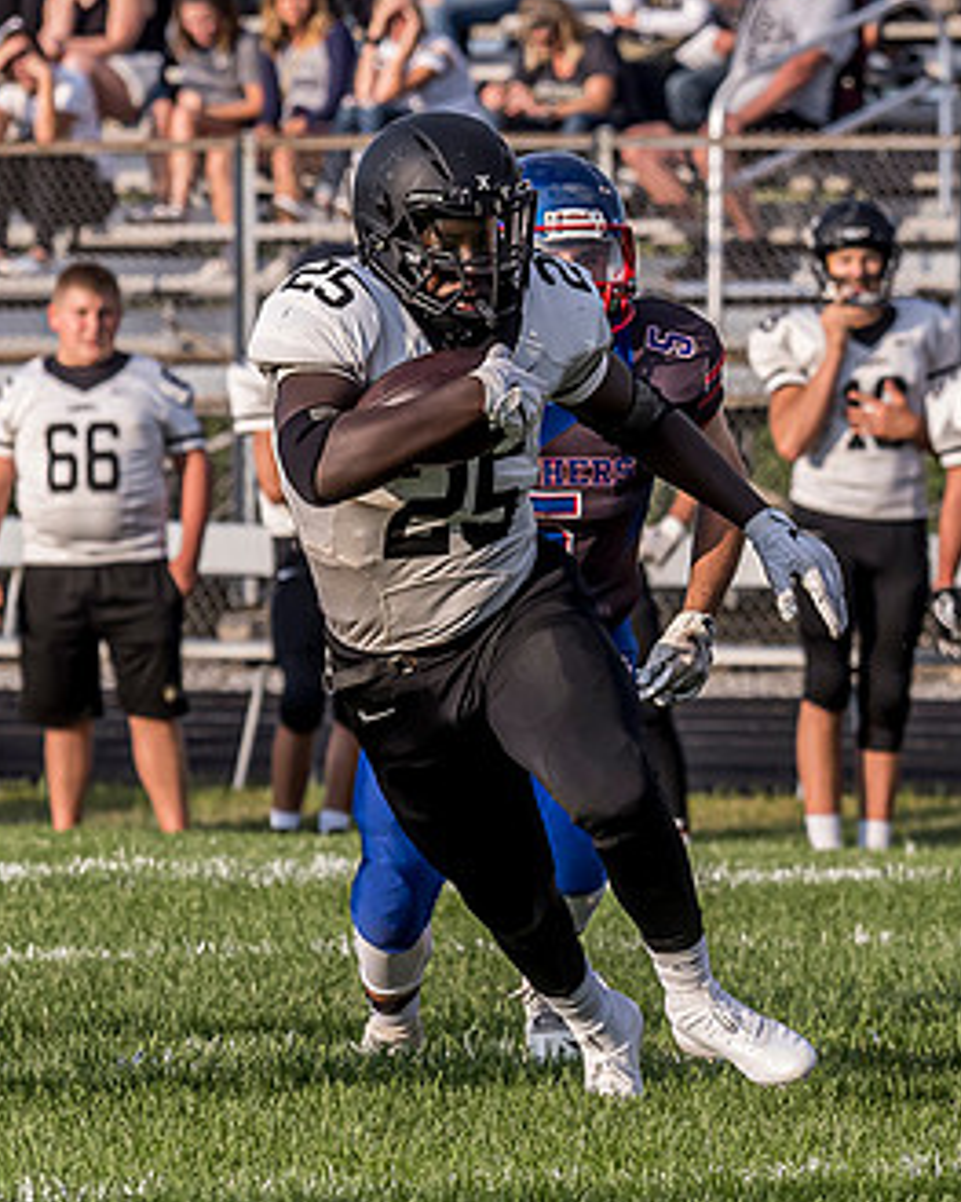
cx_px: 420
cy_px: 536
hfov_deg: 2.3
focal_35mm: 680
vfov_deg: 2.8
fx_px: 24187
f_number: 4.5
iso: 320
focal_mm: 135
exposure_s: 1/1600
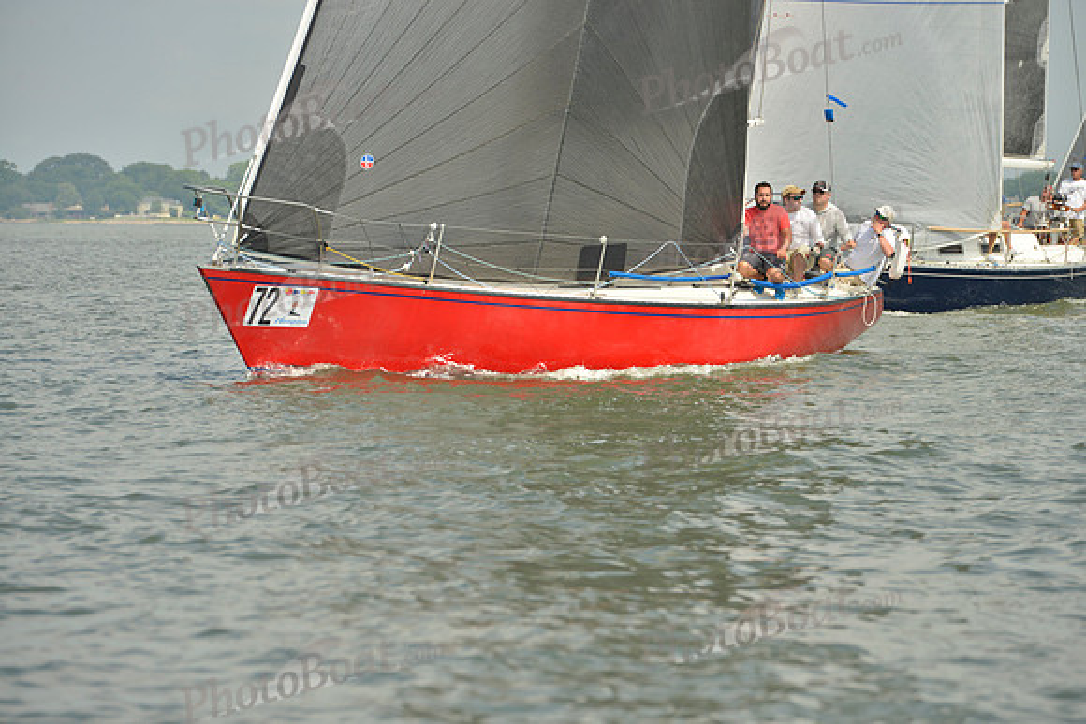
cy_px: 362
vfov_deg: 6.9
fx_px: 6034
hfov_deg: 10.3
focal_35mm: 200
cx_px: 543
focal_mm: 200
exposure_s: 1/800
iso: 280
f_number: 9
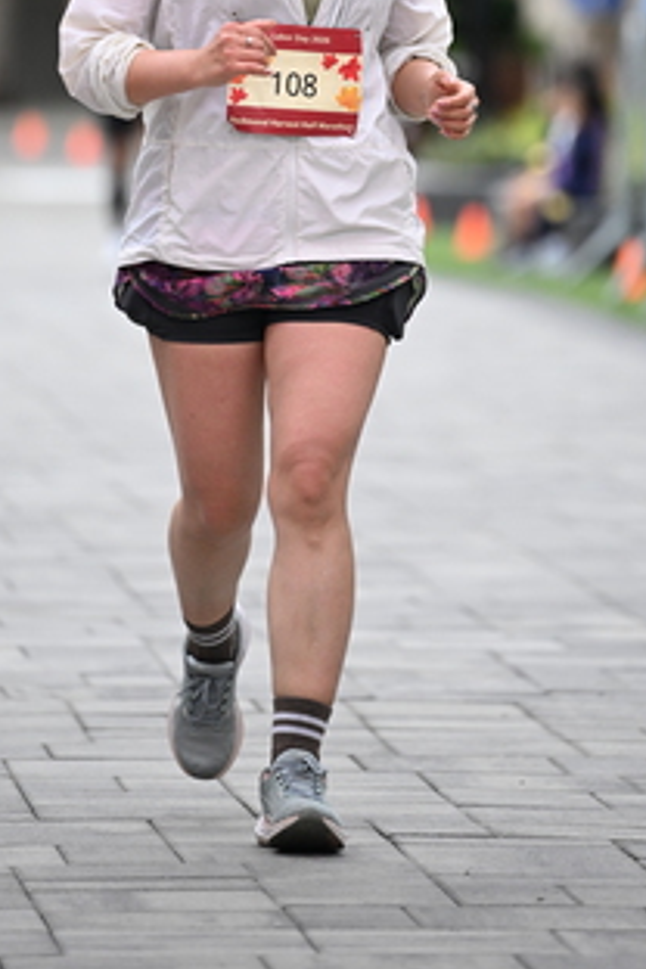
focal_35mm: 353
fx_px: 9501
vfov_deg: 5.8
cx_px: 281
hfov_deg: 3.9
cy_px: 152
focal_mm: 200
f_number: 2.8
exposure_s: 1/5000
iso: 1600
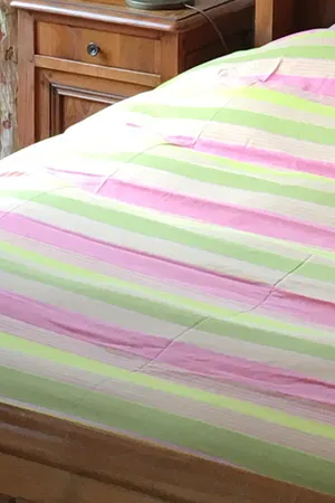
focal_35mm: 143
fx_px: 1996
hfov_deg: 9.6
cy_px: -113
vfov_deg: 13.9
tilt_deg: -9.7
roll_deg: +0.0
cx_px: 259
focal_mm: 4.15
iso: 25
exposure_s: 1/33
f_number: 2.2
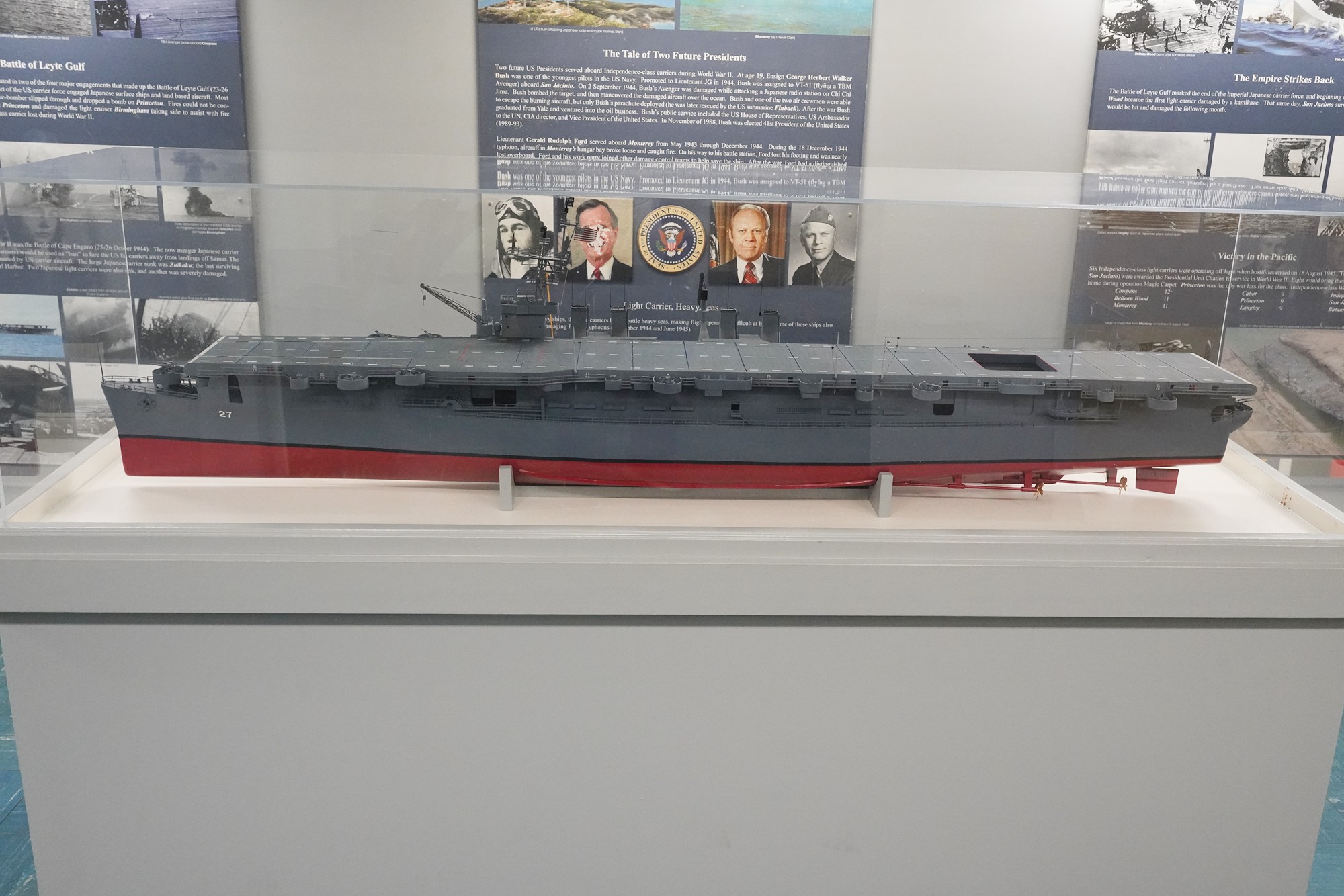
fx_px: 1195
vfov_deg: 41.1
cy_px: 448
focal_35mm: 32
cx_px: 672
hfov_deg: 58.7
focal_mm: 32
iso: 6400
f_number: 8
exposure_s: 1/80
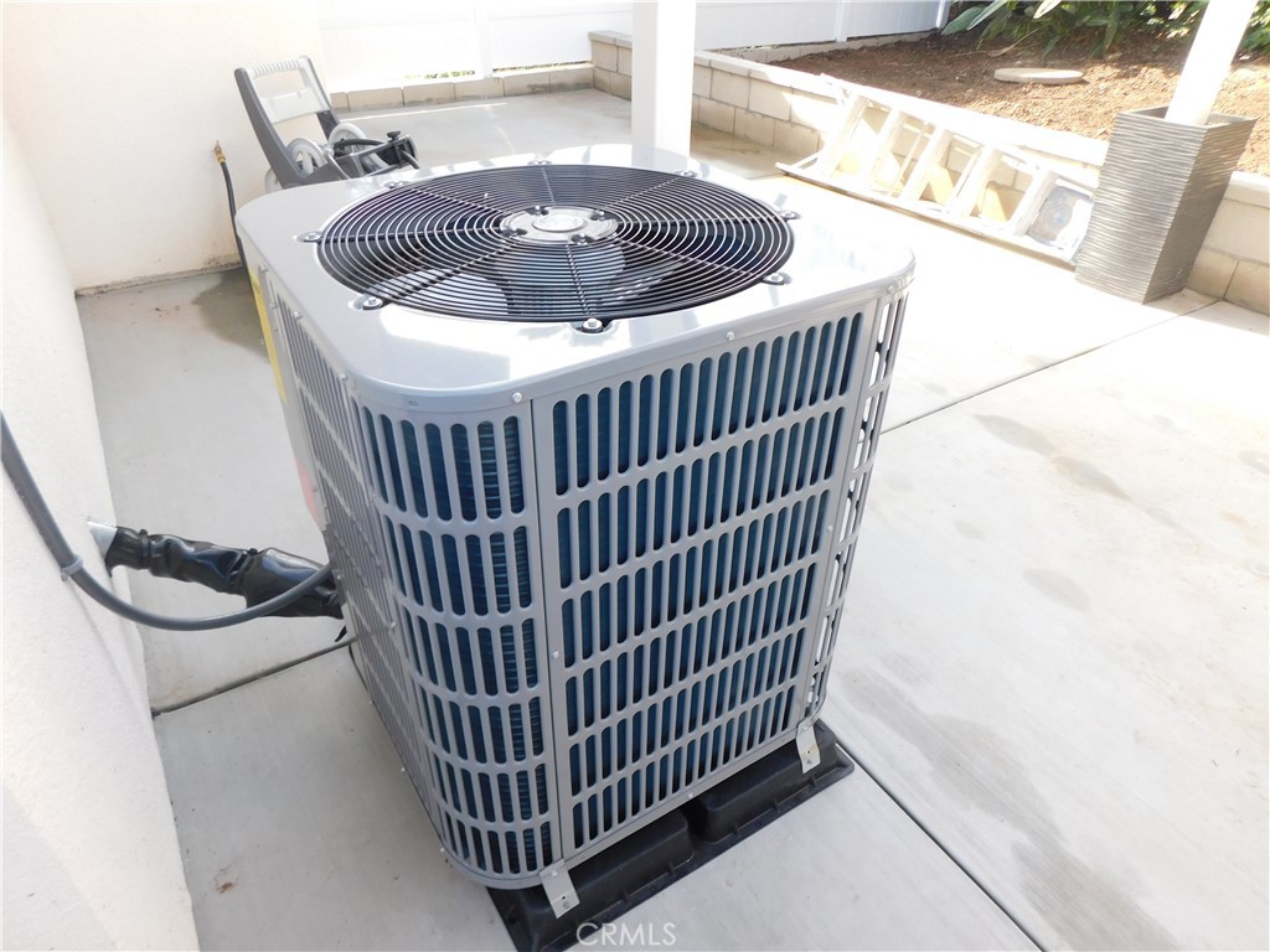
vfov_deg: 58.9
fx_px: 844
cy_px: 476
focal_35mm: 23
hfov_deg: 73.9
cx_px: 635
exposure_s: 1/160
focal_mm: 4
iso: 125
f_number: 3
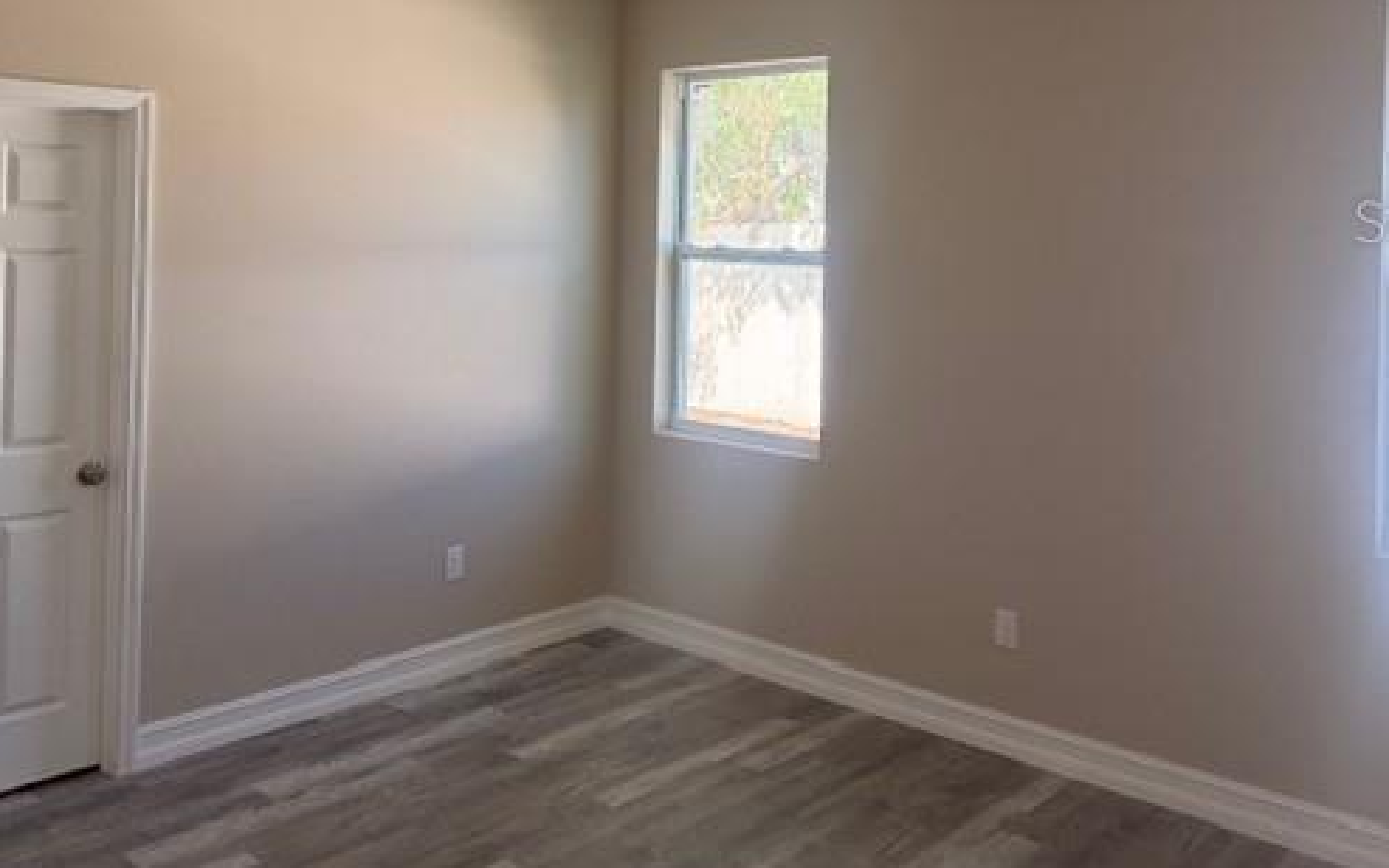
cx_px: 718
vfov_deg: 37.4
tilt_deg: +1.4
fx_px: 1249
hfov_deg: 58.1
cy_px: 220
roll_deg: -1.3
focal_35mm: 33
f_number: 1.78
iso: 160
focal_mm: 6.76
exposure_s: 1/211
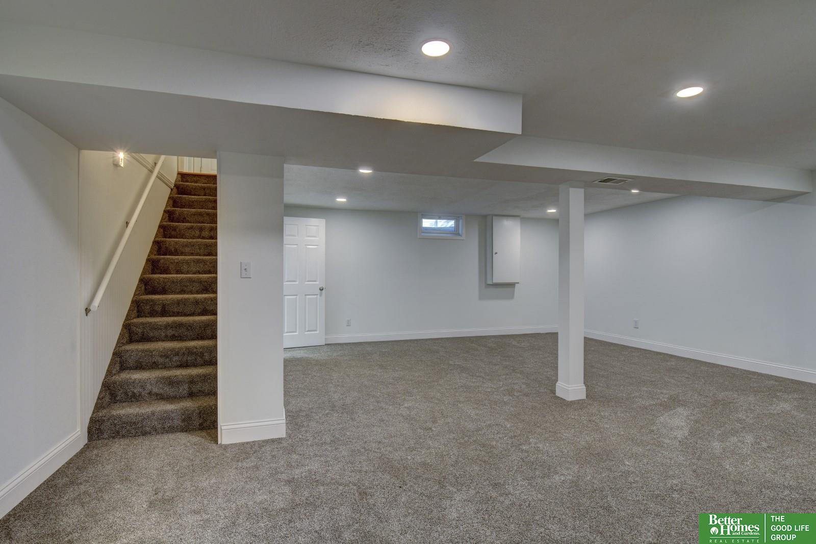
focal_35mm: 18
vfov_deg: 67.4
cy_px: 272
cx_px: 408
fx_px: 408
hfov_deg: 90.0
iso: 400
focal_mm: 12
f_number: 8
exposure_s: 1/6
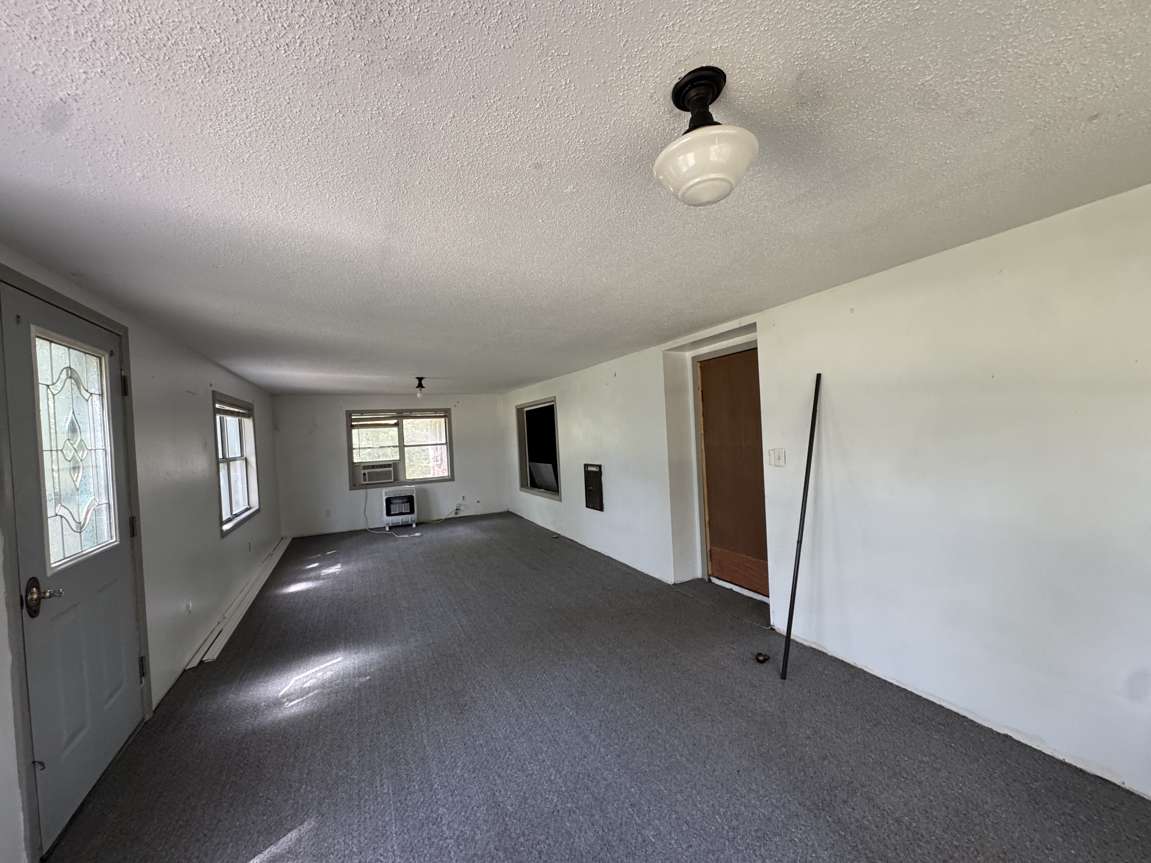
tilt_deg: +0.7
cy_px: 432
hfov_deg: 102.1
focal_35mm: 14
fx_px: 466
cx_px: 576
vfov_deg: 85.7
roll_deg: +3.6
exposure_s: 1/99
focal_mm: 2.22
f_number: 2.2
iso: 250
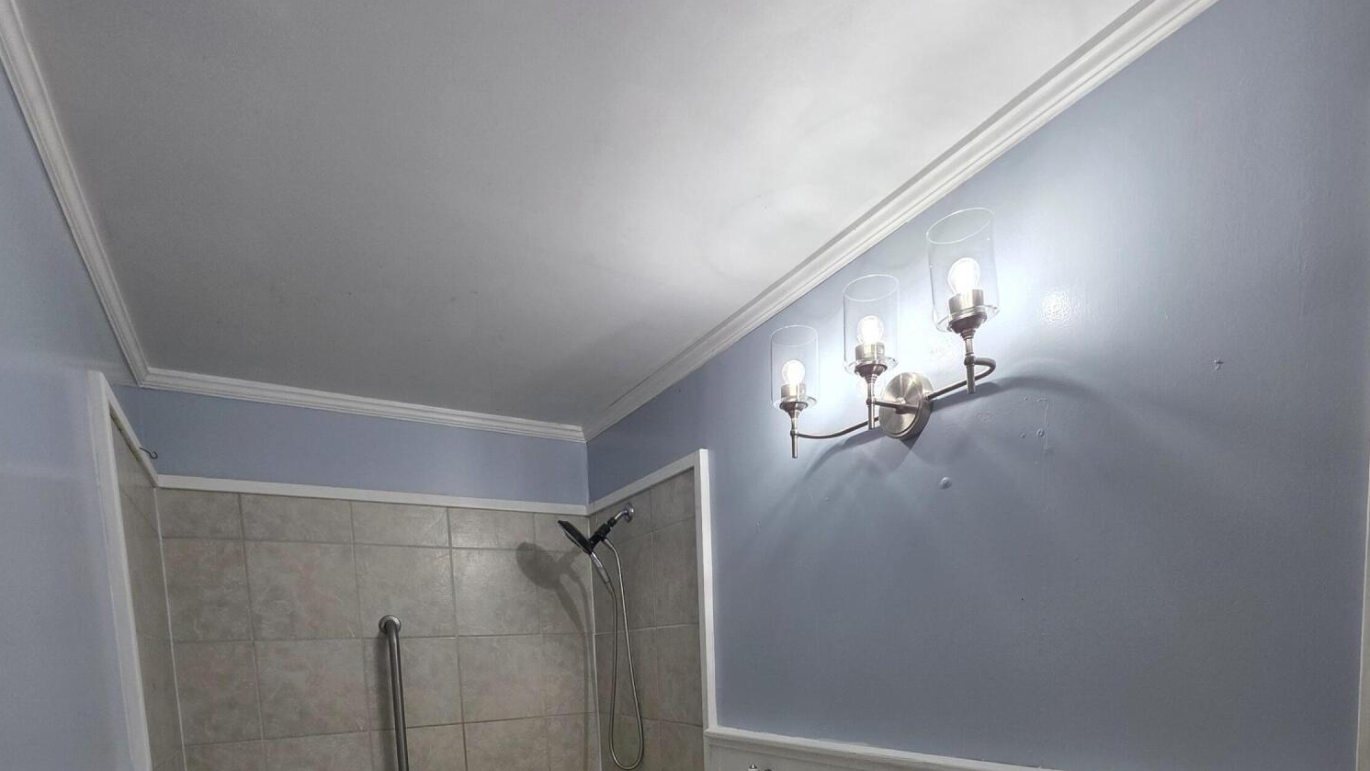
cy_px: 725
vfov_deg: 50.2
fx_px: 690
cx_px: 685
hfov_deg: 89.6
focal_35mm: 19
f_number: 1.9
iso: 80
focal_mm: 2.2
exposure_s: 1/120
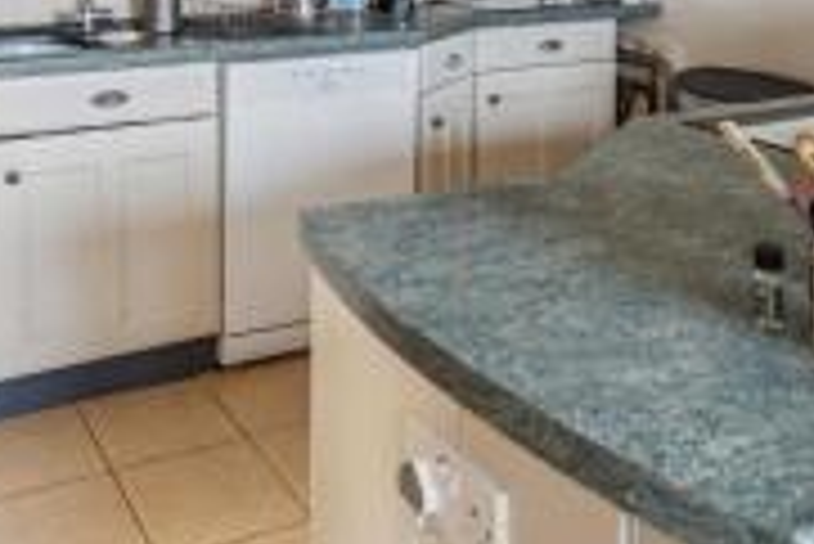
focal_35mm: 42
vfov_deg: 28.1
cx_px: 247
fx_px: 950
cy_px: -101
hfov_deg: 45.4
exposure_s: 2.5
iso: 320
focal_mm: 16
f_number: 5.6
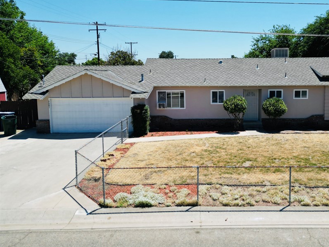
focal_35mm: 31
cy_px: 98
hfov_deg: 57.4
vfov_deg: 45.2
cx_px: 212
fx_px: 295
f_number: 1.7
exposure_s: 1/3000
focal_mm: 6.72
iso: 110
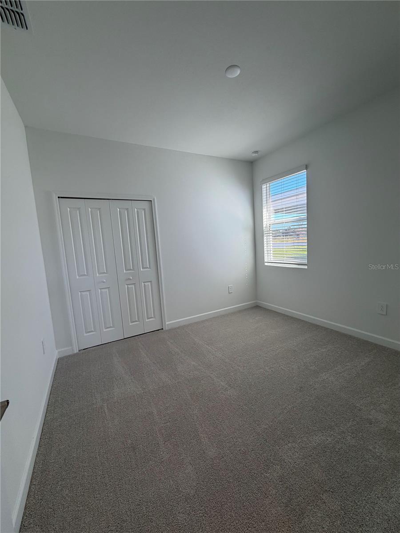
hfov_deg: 85.7
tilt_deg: -5.7
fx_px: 216
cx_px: 200
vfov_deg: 102.1
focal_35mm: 14
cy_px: 266
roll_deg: +3.7
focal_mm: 2.22
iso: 125
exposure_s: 1/120
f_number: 2.2
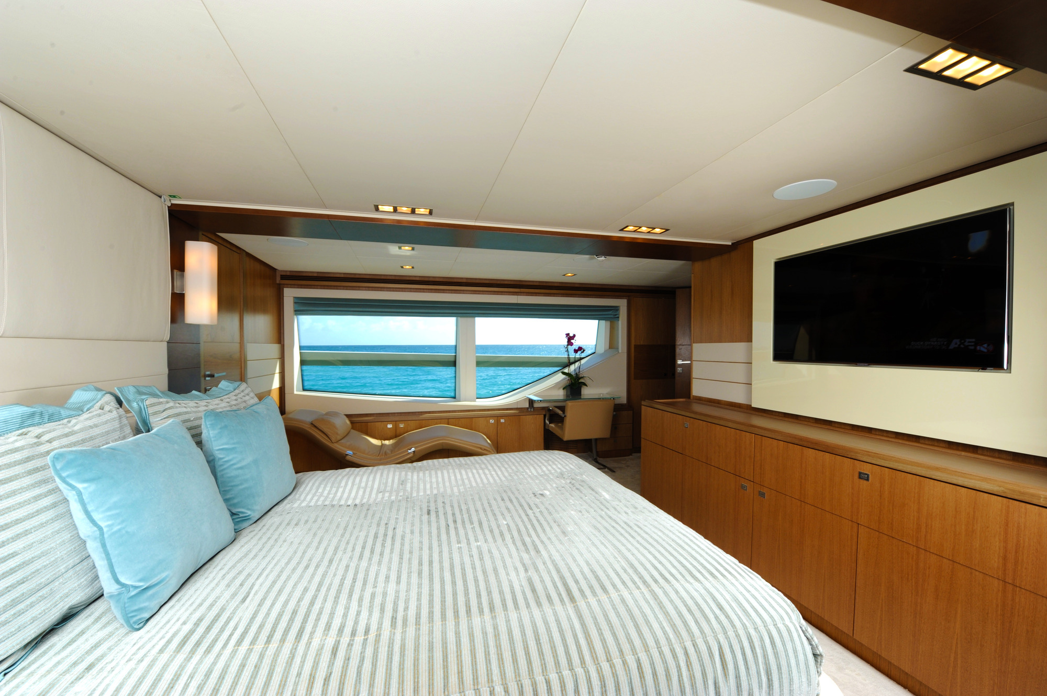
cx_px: 524
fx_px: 407
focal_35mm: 14
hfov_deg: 104.3
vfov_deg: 81.1
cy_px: 348
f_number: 14
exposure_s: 1/125
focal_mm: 14
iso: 400
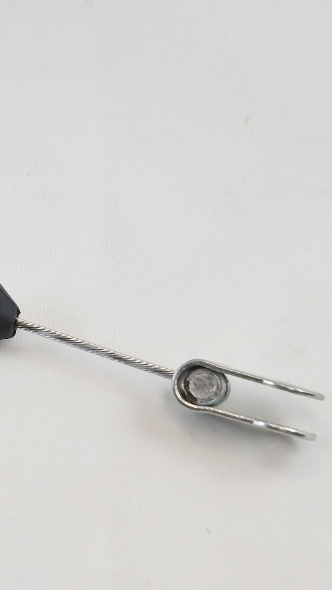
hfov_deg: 10.4
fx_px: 1800
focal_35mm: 115
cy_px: 295
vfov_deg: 18.6
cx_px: -62
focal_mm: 27.2
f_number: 5.3
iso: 560
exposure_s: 1/125
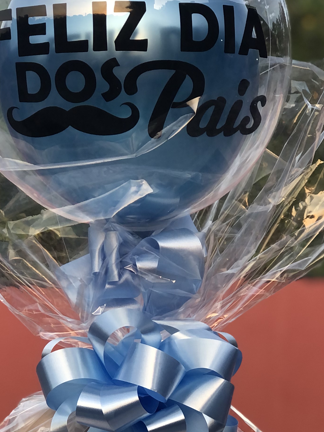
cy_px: 358
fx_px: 1560
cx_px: 146
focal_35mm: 125
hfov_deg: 11.9
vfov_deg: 15.6
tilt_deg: +5.8
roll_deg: -1.5
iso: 25
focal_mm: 6.6
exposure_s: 1/60
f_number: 2.8
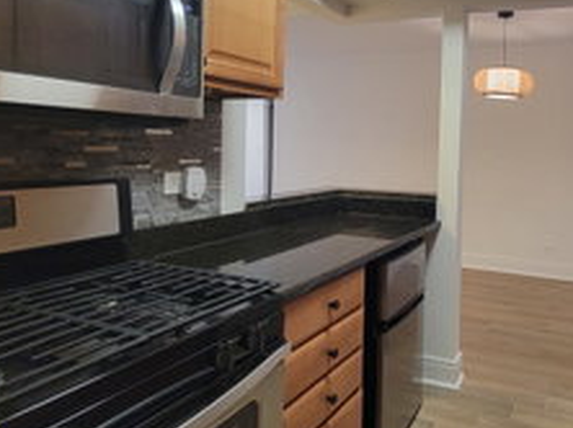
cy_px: 170
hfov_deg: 64.9
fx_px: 413
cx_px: 435
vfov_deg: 54.4
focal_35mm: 25
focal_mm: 2.2
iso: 400
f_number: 2.2
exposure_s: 1/60
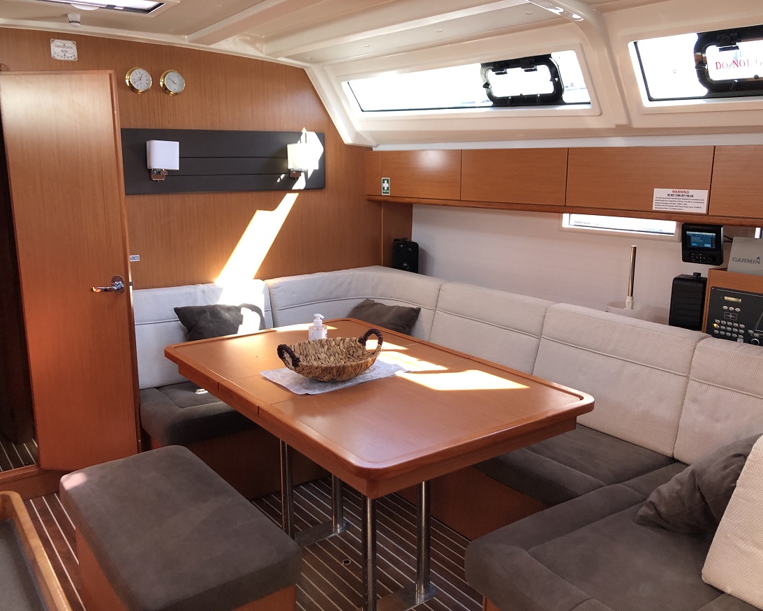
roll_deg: +0.4
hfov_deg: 58.7
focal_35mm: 30
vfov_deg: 48.5
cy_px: 309
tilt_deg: -11.8
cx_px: 370
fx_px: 678
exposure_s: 1/30
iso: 25
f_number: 1.8
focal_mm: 4
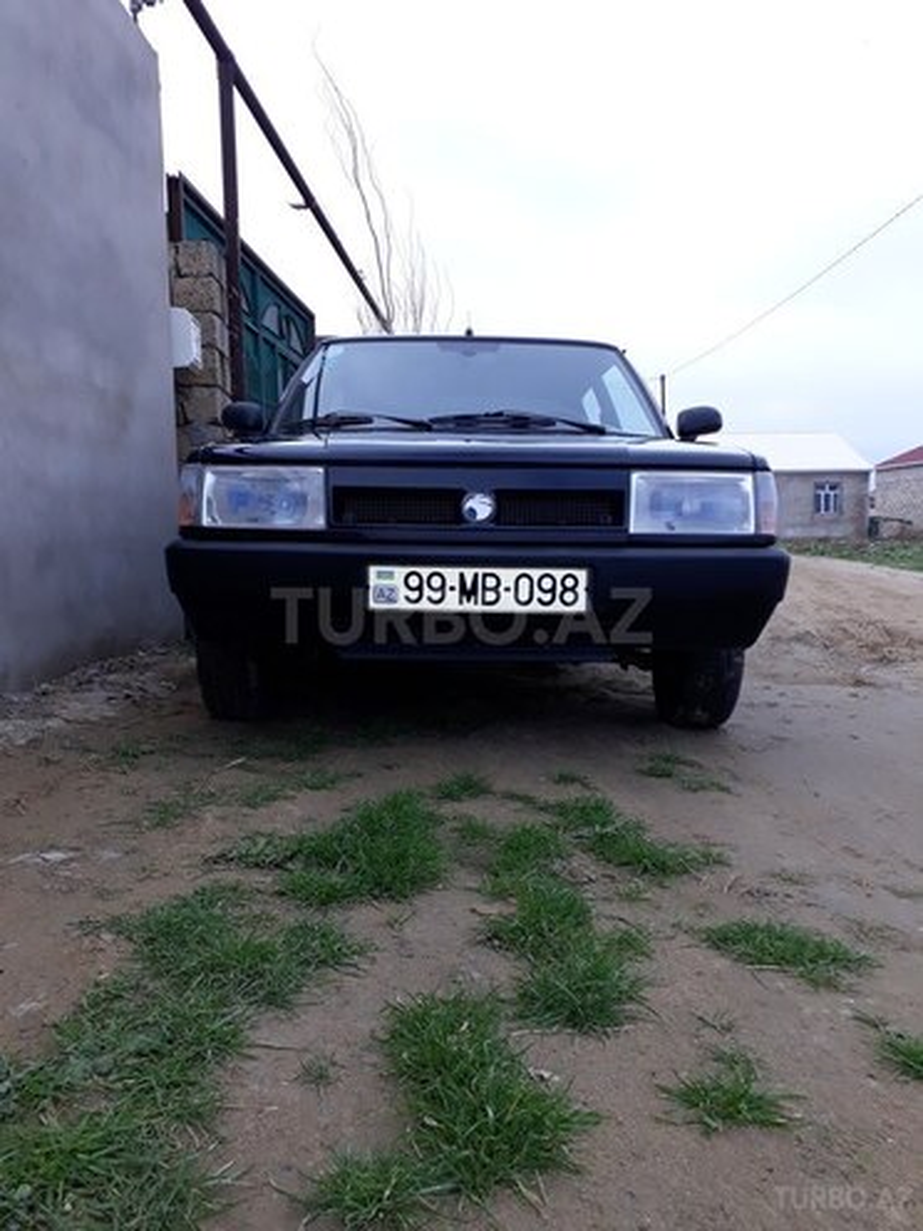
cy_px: 616
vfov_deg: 65.3
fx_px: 960
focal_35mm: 27
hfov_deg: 51.4
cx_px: 462
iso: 40
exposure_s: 1/479
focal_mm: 3.6
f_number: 1.9
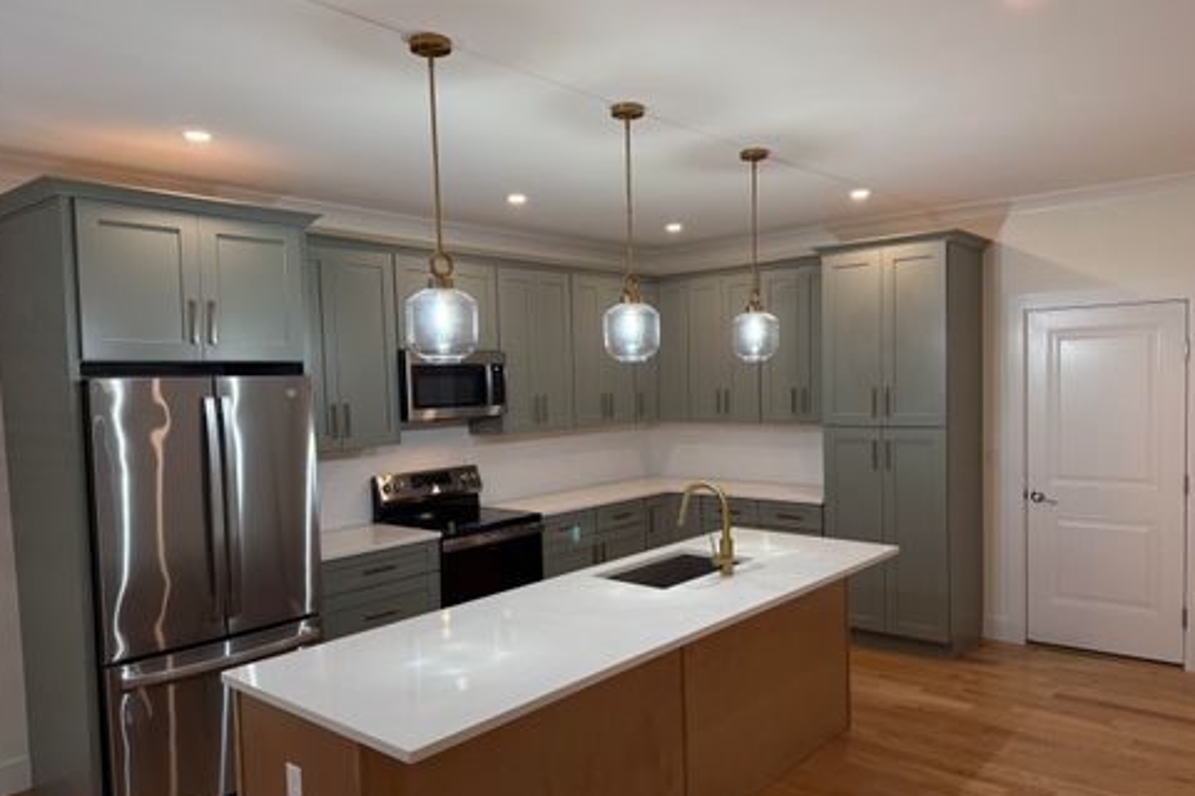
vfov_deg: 49.5
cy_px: 422
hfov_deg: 69.4
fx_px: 863
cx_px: 605
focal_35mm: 26
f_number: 1.78
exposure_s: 1/158
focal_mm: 6.76
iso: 200
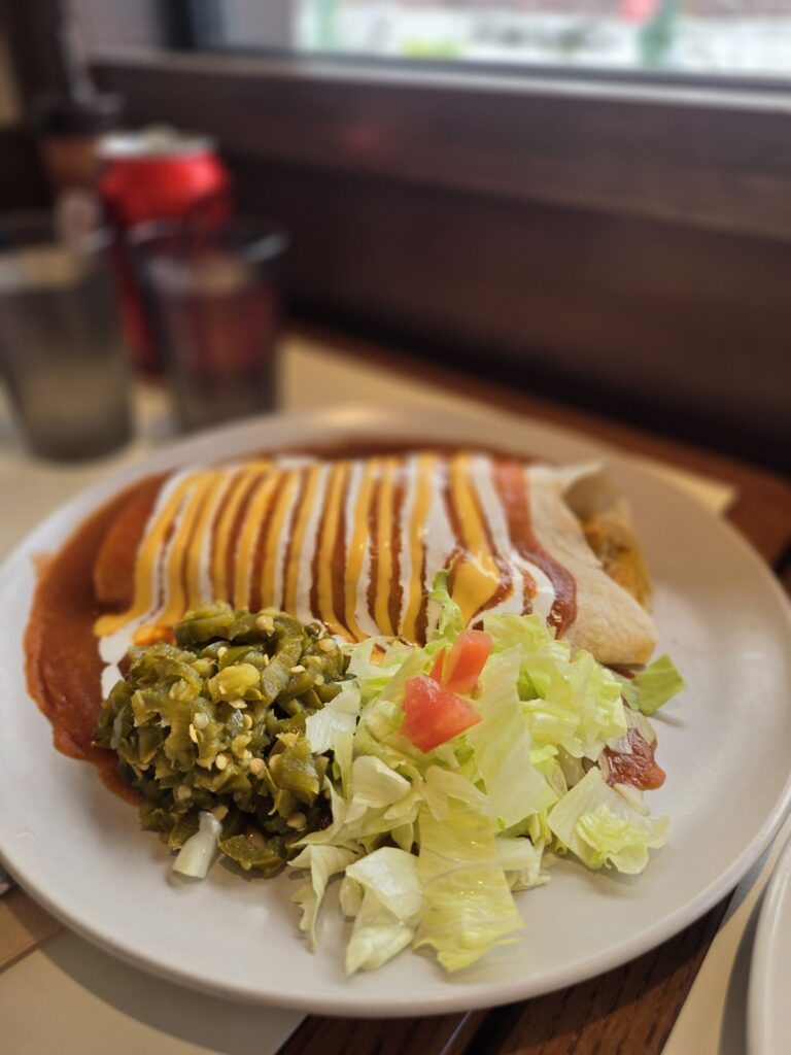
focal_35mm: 23
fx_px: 701
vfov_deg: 73.9
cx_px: 396
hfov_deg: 58.9
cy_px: 528
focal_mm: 6.25
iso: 20
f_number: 1.7
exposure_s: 1/120
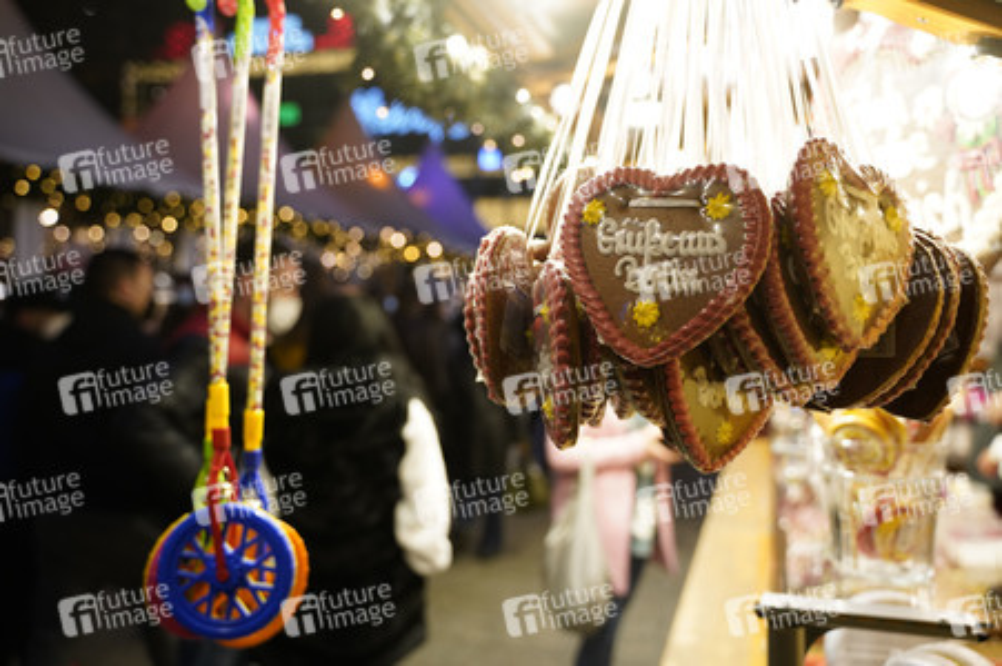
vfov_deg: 39.9
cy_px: 333
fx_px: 918
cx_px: 501
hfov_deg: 57.3
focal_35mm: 33
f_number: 3.2
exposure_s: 1/160
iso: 1250
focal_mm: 33
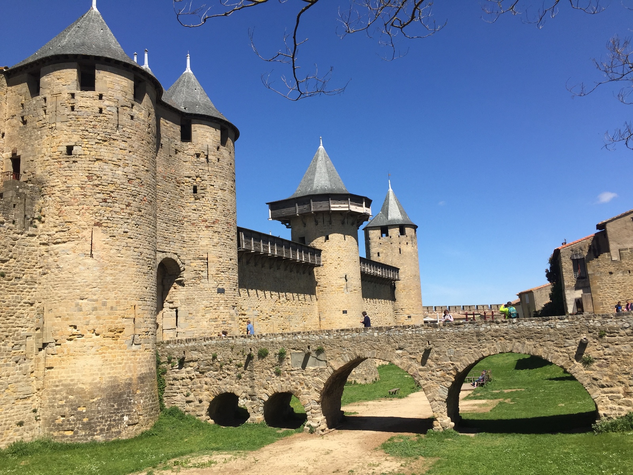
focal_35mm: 29
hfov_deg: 61.7
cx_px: 316
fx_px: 530
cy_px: 238
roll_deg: +2.9
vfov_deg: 48.2
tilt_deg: +7.6
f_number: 2.2
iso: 32
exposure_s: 1/1883
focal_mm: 4.15
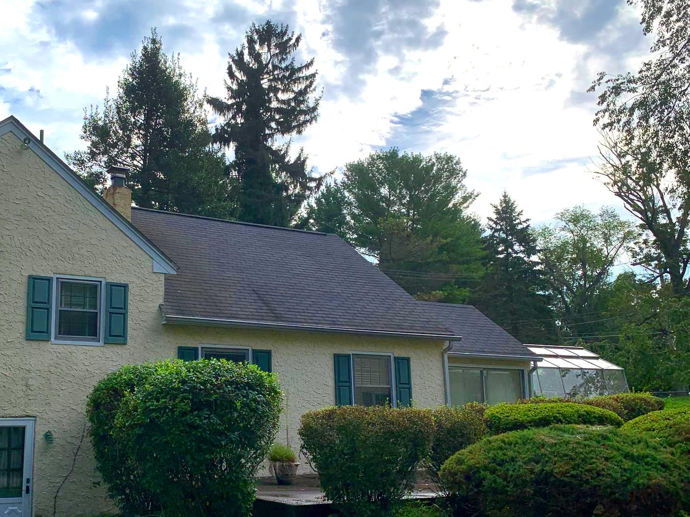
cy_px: 297
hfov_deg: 48.2
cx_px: 232
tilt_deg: +9.6
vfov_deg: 37.6
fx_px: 758
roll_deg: +0.0
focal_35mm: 38
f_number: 1.8
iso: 25
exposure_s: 1/3788
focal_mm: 4.25
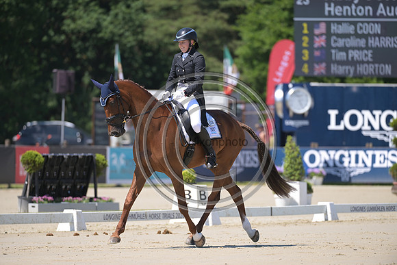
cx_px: 198
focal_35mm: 340
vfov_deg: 4.0
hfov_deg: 6.1
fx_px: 3750
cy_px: 132
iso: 280
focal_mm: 340
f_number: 5
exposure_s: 1/1250
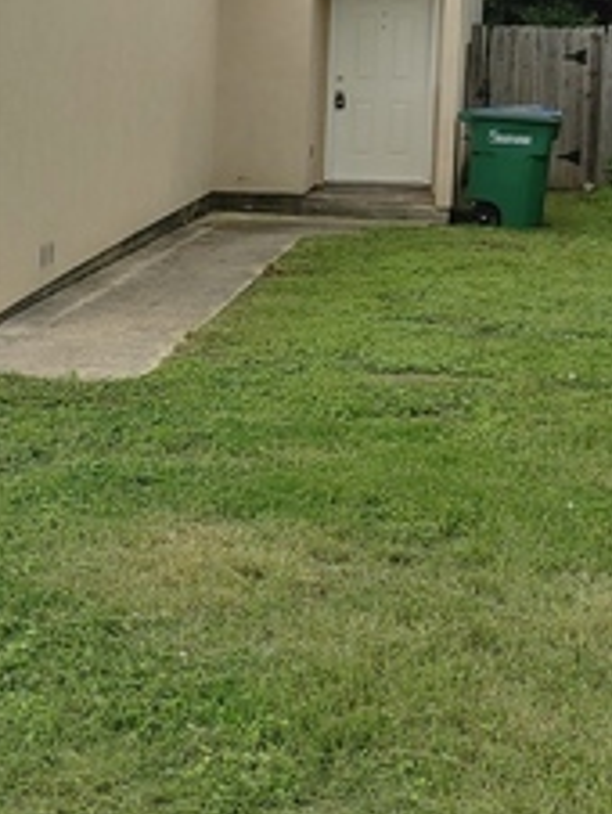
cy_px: 310
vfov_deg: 27.7
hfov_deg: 20.3
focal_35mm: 70
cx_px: -22
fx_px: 1647
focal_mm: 4.36
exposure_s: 1/943
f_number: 1.8
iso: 50
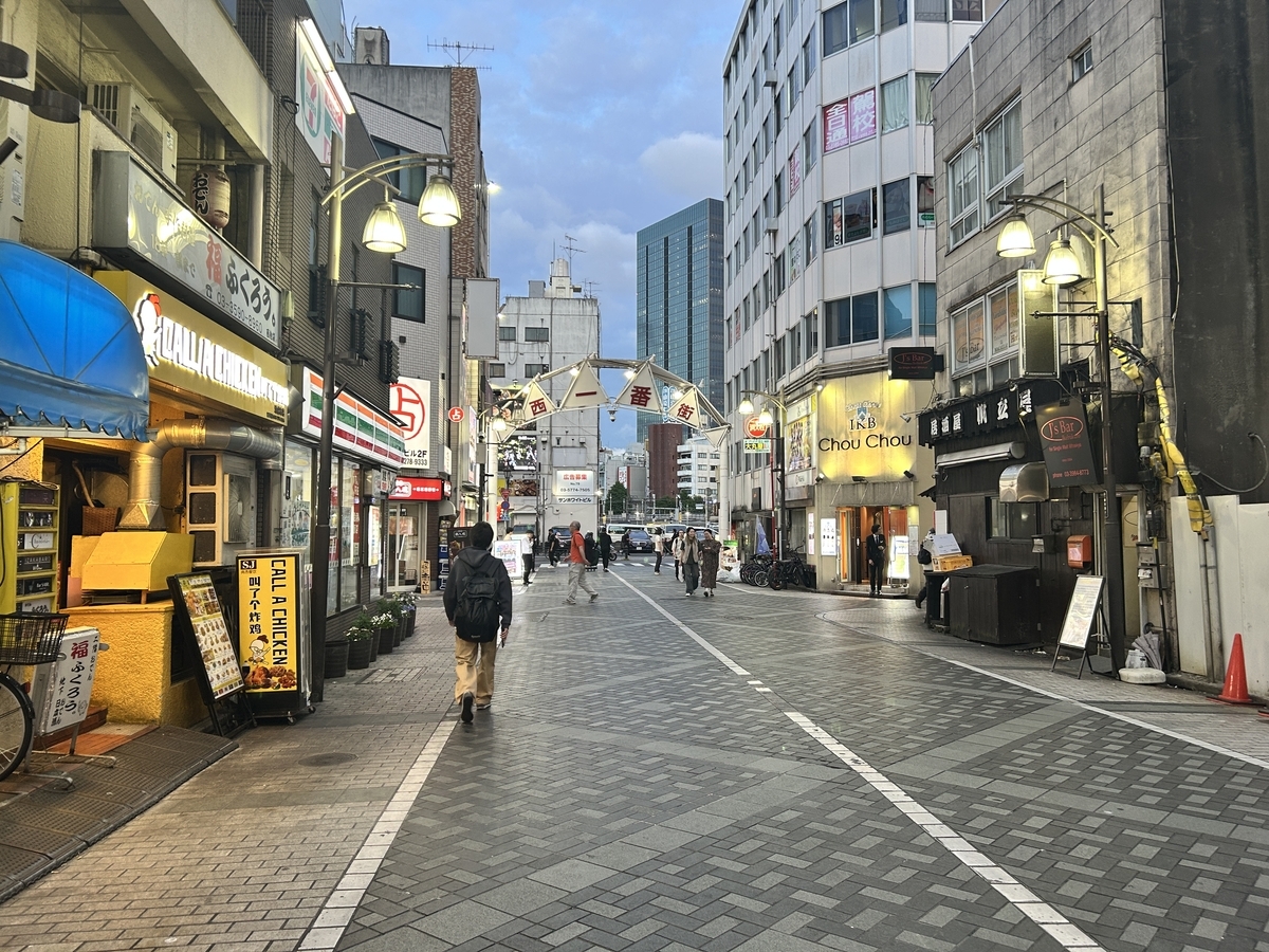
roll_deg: +0.1
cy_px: 476
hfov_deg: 67.3
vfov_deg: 53.1
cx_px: 634
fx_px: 953
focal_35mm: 26
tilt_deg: +1.8
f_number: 1.5
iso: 100
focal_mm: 5.7
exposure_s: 1/100
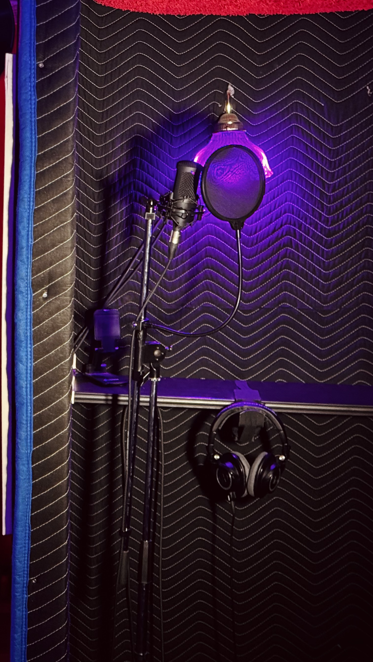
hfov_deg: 16.1
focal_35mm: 73
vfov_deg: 29.0
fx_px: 1284
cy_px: 319
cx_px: -29
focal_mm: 6.76
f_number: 1.78
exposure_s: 1/30
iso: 640
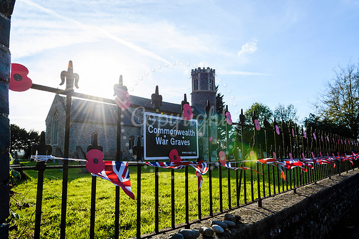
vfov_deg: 50.4
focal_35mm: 26
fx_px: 254
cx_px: 180
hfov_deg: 70.4
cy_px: 120
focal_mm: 17
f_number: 7.1
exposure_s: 1/800
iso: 400
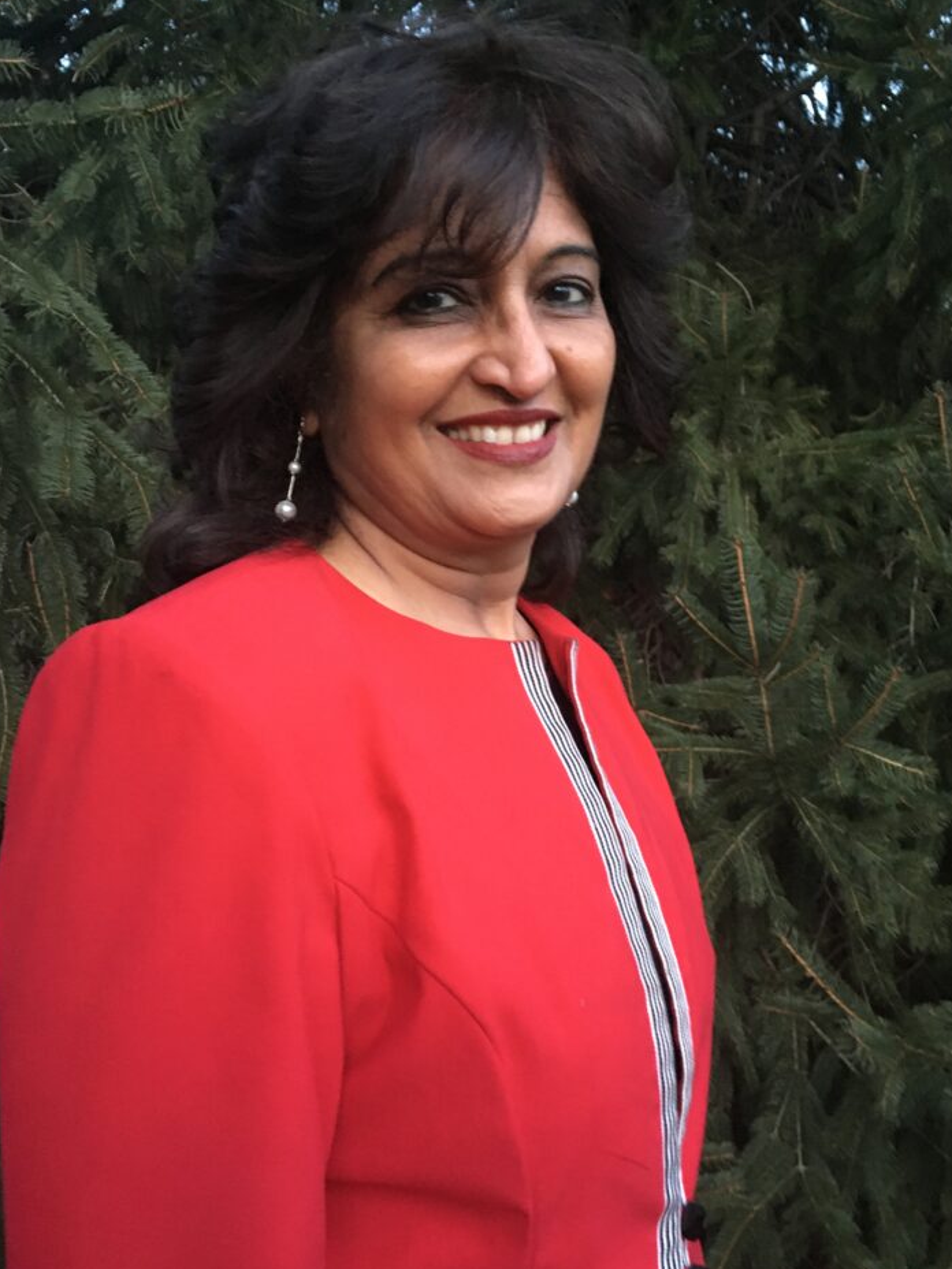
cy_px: 577
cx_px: 513
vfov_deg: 56.7
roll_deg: -0.2
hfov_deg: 44.1
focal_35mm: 32
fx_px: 1173
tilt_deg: +1.1
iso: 400
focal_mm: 4.15
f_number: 2.2
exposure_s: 1/15
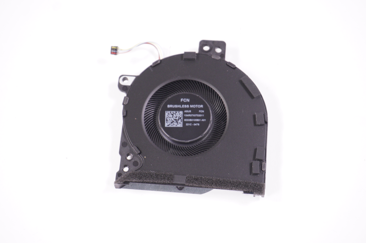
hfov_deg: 31.9
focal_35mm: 63
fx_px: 640
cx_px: 183
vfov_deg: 21.5
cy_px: 122
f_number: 5.6
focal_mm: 42
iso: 800
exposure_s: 1/250
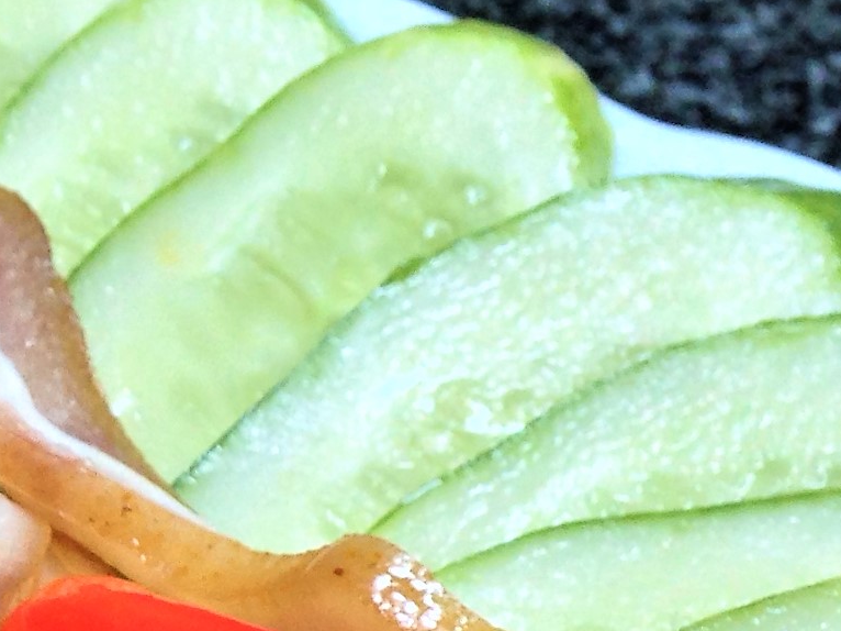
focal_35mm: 130
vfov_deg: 10.9
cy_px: 978
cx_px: -332
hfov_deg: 14.4
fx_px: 3157
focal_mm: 4.12
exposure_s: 1/120
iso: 80
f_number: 2.4
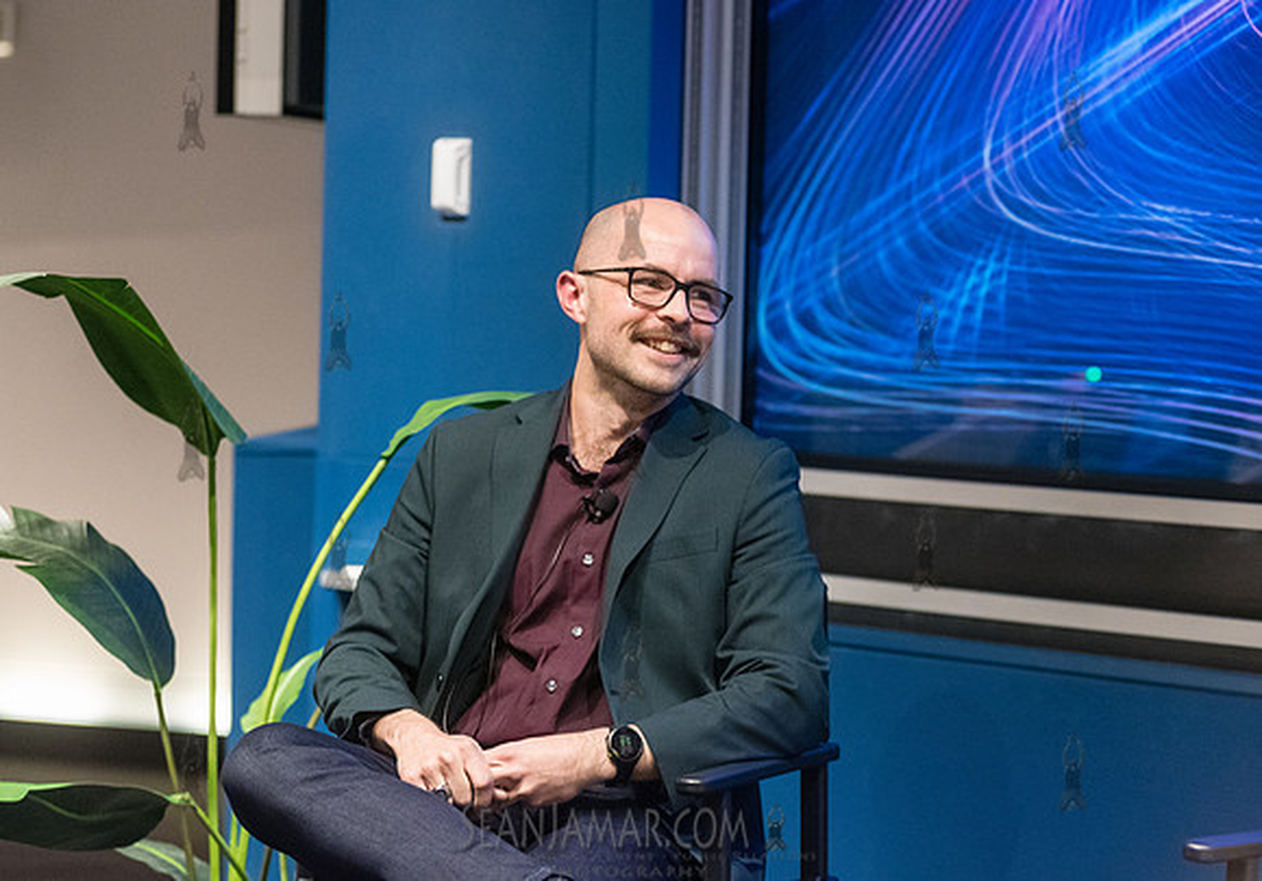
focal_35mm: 121
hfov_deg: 16.6
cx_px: 608
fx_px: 4314
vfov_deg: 11.7
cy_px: 418
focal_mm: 112
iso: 6400
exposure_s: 1/200
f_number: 3.5
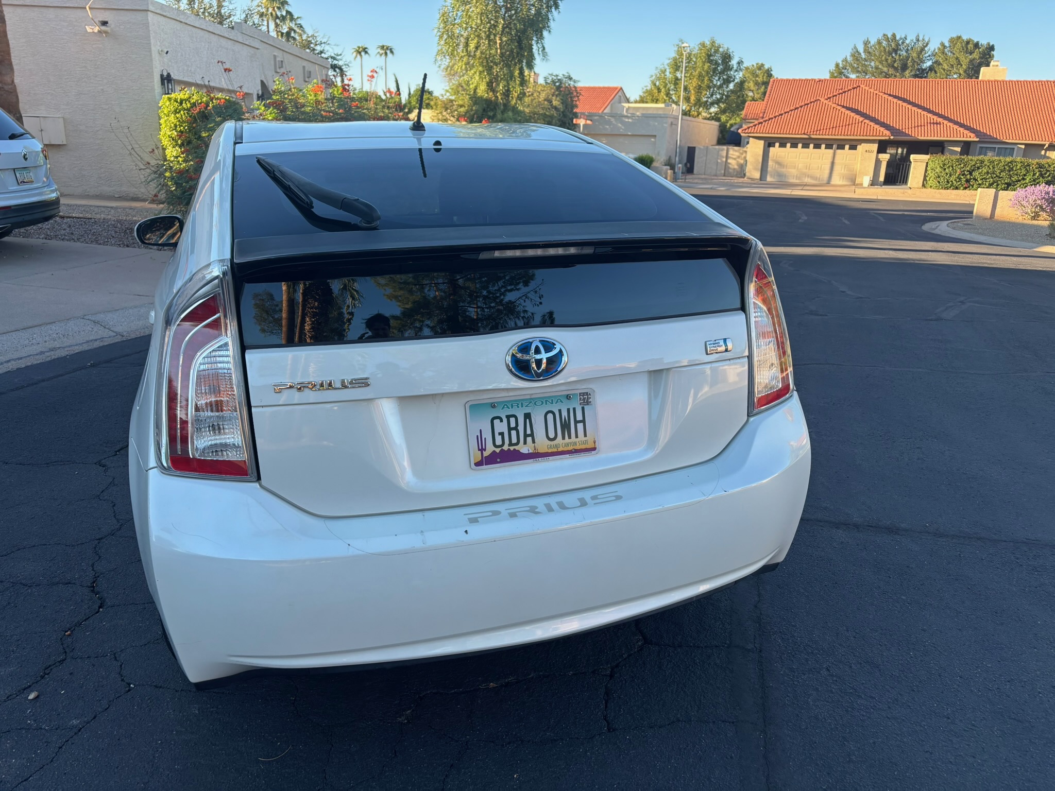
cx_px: 528
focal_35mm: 26
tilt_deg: -17.2
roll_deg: -1.7
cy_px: 396
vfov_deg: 53.1
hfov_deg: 67.3
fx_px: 792
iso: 50
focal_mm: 5.96
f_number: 1.6
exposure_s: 1/544
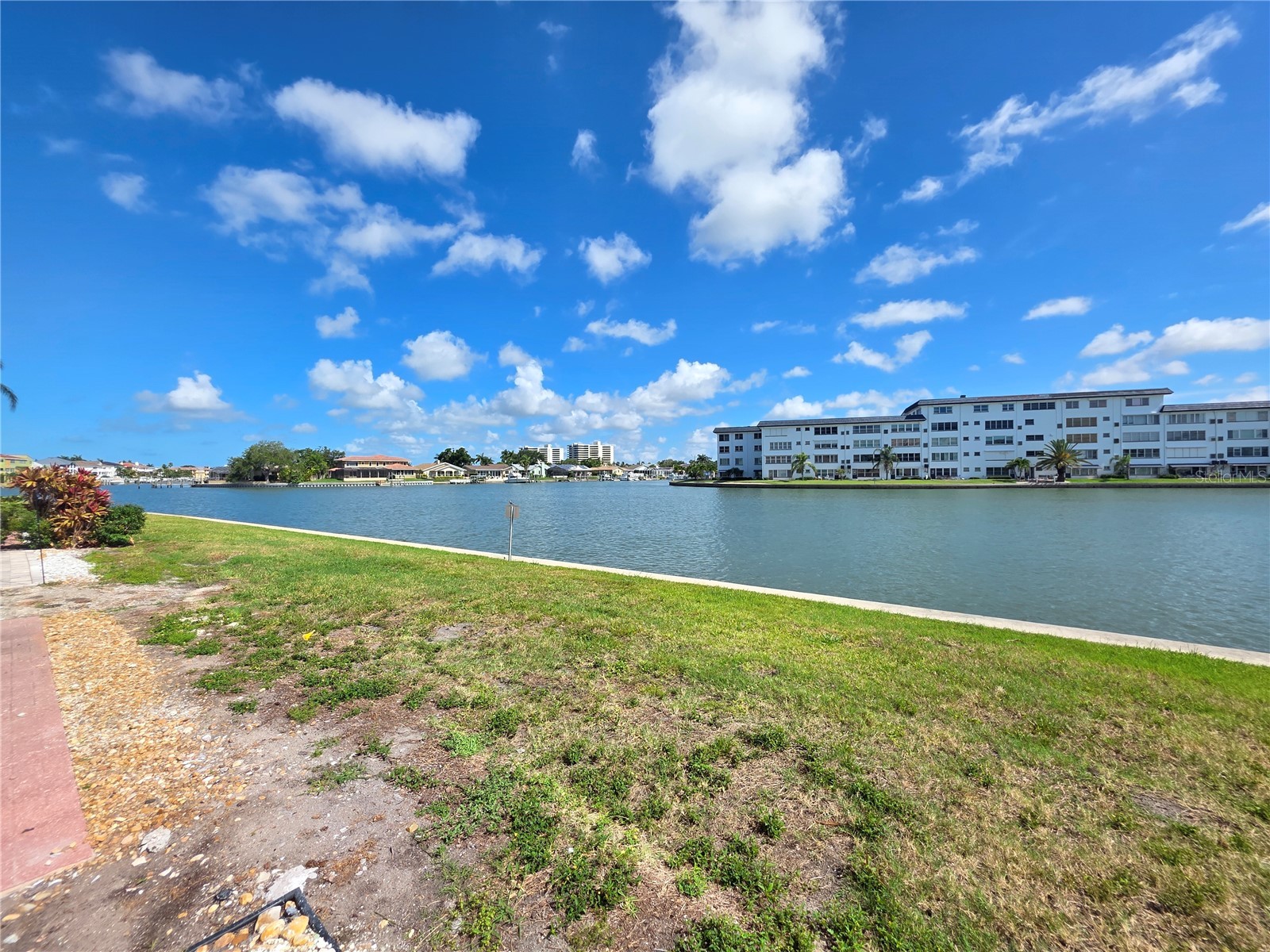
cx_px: 635
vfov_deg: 89.9
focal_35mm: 13
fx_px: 477
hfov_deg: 106.2
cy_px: 476
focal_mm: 2.2
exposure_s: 1/1951
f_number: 1.9
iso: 40
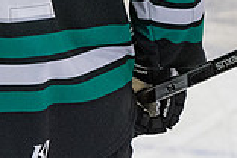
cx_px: 24
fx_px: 4852
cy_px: -130
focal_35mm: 737
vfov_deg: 1.9
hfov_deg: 2.8
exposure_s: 1/800
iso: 2000
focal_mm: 125
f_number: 3.5
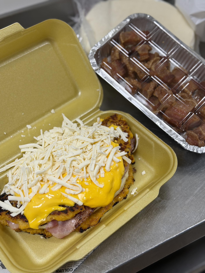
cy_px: 136
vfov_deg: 39.7
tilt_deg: -50.2
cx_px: 102
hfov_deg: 30.3
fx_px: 379
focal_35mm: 48
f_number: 1.78
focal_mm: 6.76
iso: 50
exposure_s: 1/50
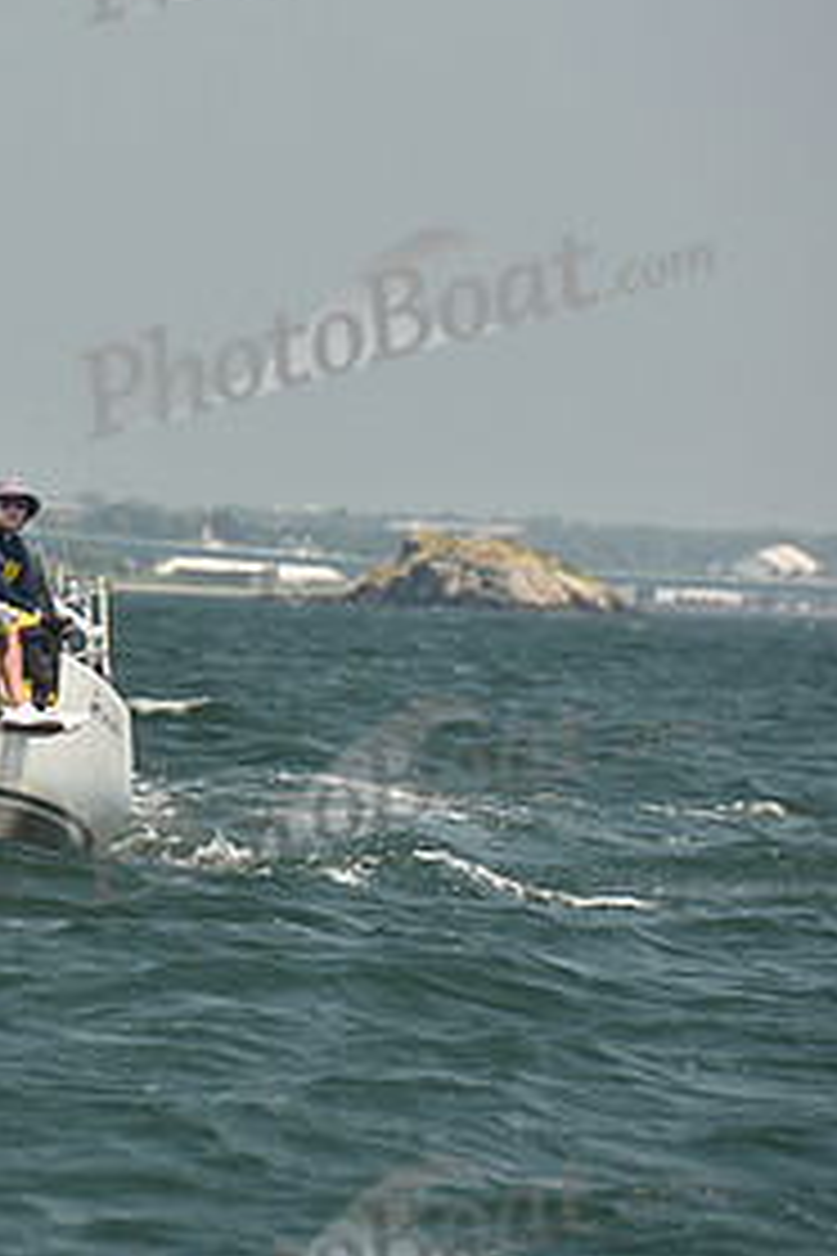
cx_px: -148
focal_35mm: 416
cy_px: 619
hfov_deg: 3.3
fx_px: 14507
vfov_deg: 5.0
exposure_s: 1/640
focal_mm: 200
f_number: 5.6
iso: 250
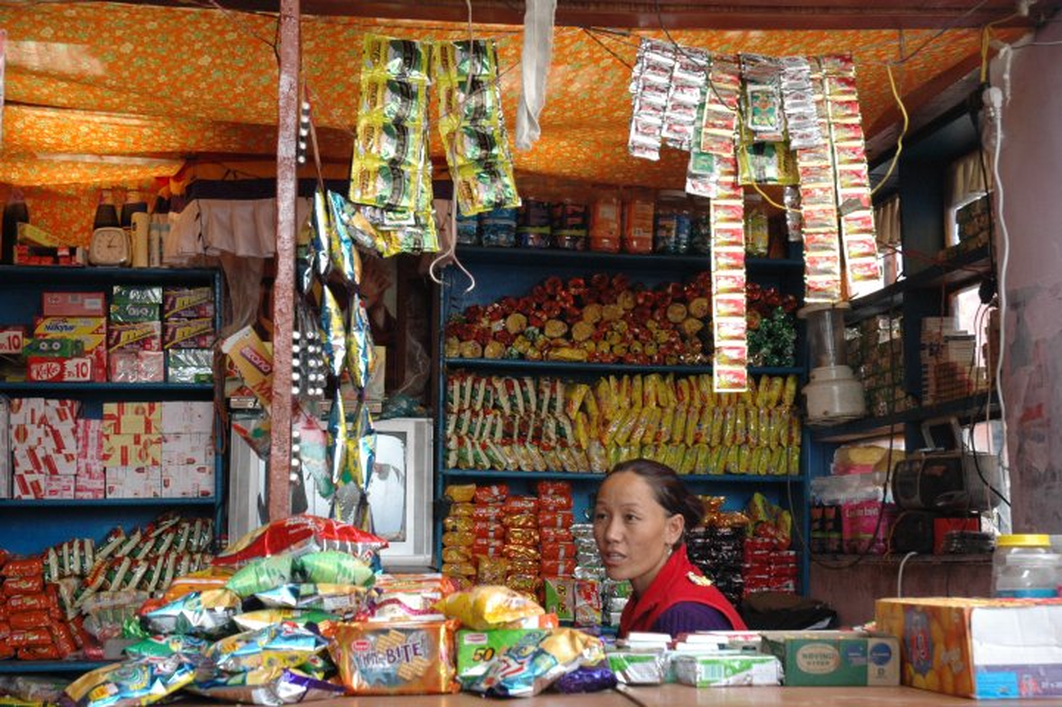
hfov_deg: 37.9
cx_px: 531
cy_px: 354
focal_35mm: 52
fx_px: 1548
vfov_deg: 25.7
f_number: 8
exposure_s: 1/60
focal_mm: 35
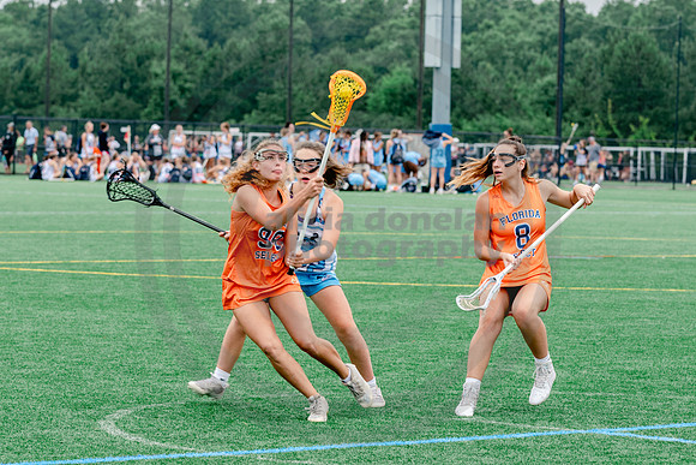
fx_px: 3528
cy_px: 314
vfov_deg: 7.5
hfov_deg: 11.3
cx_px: 356
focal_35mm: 182
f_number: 4.5
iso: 250
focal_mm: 95
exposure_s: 1/320
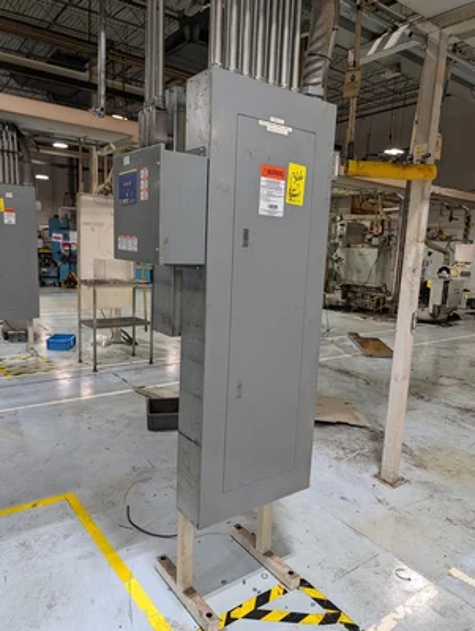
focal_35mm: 24
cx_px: 238
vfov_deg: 71.5
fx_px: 438
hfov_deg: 56.9
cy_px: 316
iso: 908
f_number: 1.68
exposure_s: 1/496
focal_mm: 6.9
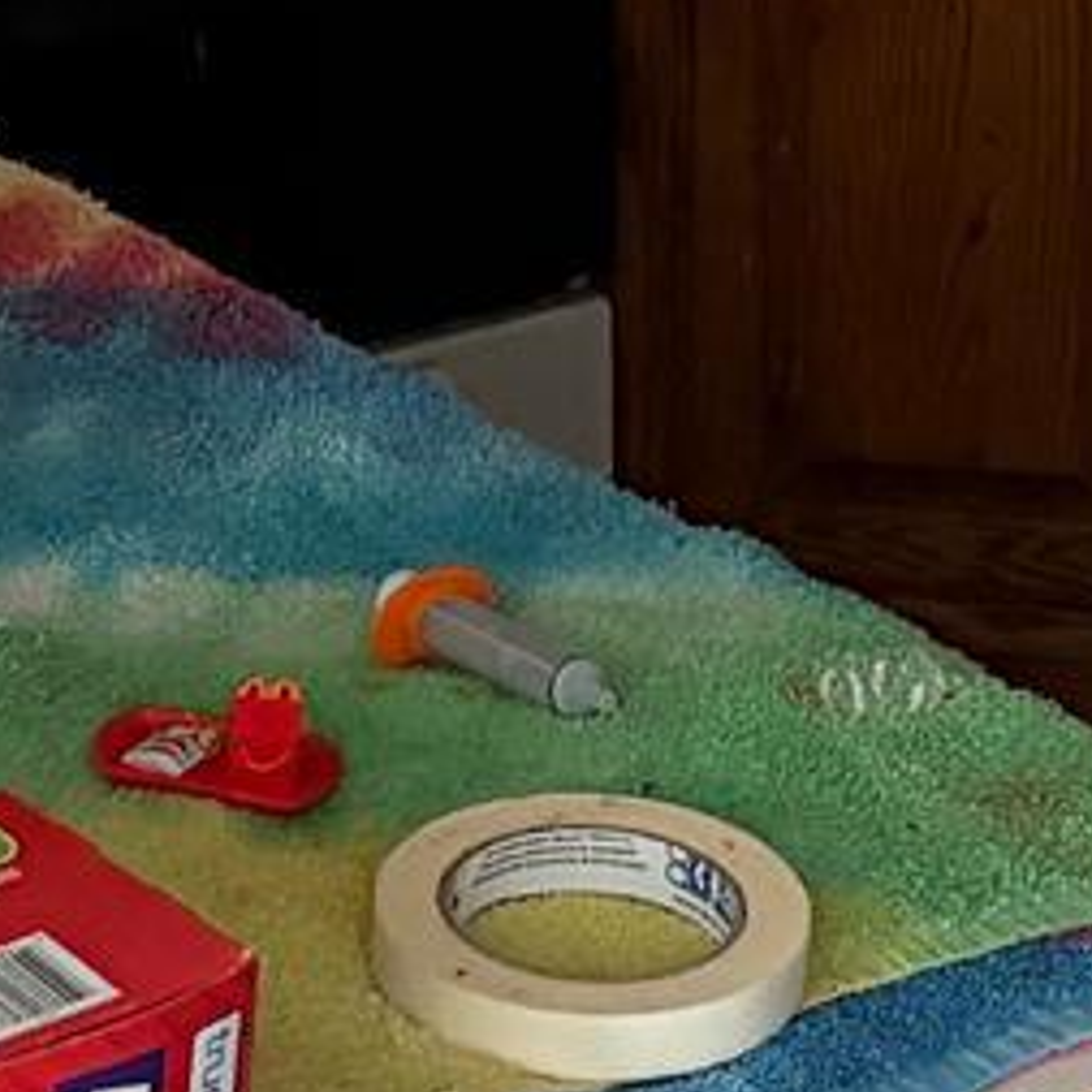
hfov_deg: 9.4
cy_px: -1023
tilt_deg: -8.8
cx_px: 596
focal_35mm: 186
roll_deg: +0.4
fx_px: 6638
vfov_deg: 8.9
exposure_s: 1/30
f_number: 1.6
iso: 1000
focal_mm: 5.96
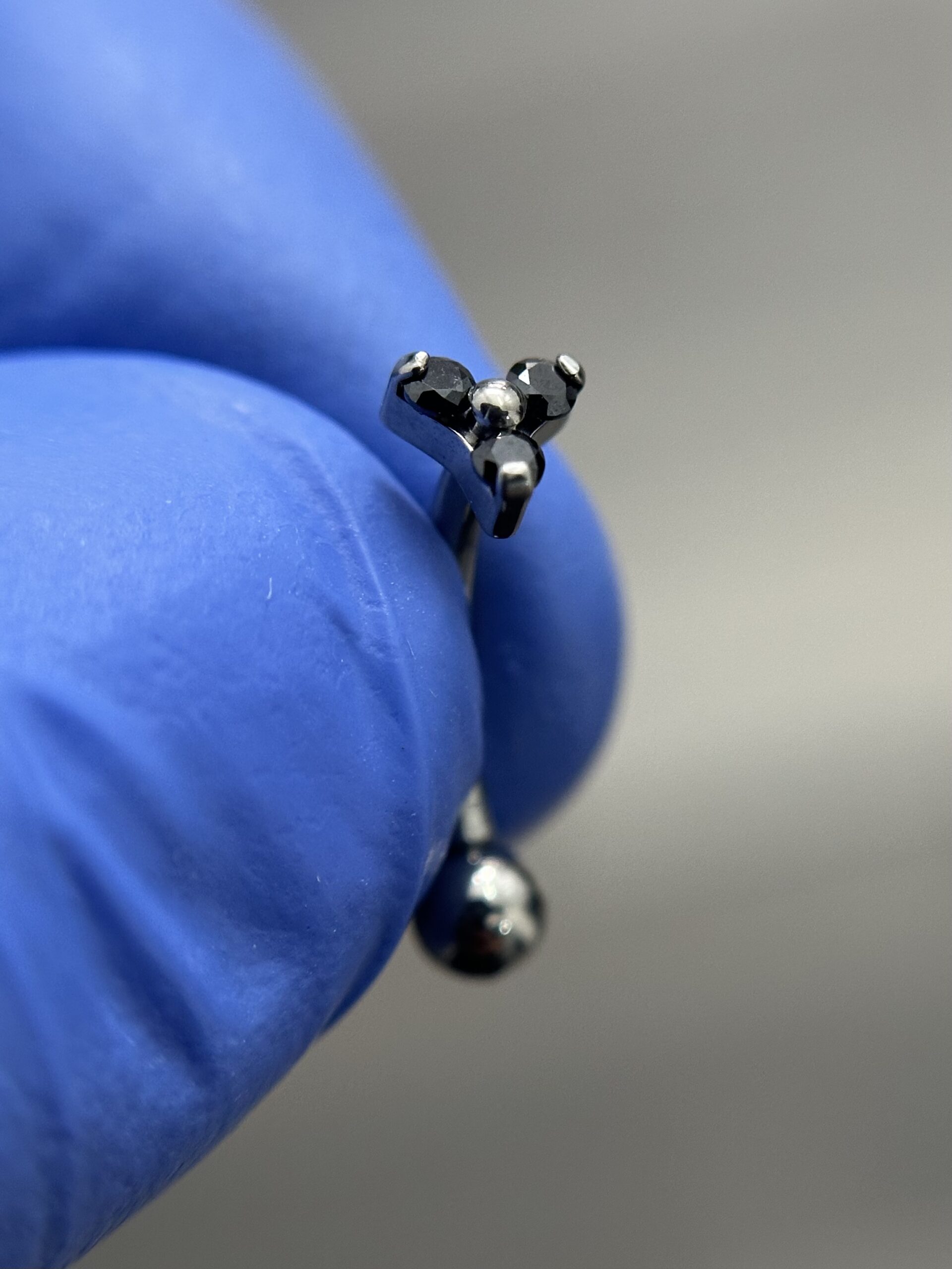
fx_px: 1760
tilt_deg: -75.1
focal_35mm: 48
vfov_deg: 39.7
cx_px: 476
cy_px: 634
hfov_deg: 30.3
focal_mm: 6.86
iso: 200
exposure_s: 1/60
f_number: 1.78
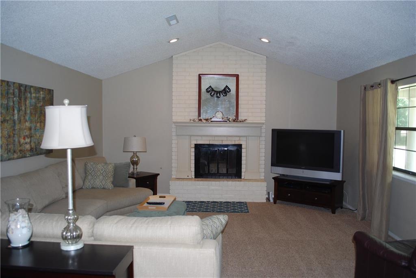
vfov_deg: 48.0
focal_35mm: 27
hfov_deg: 67.4
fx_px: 312
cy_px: 139
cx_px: 208
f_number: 3.5
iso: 200
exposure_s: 1/60
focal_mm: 18
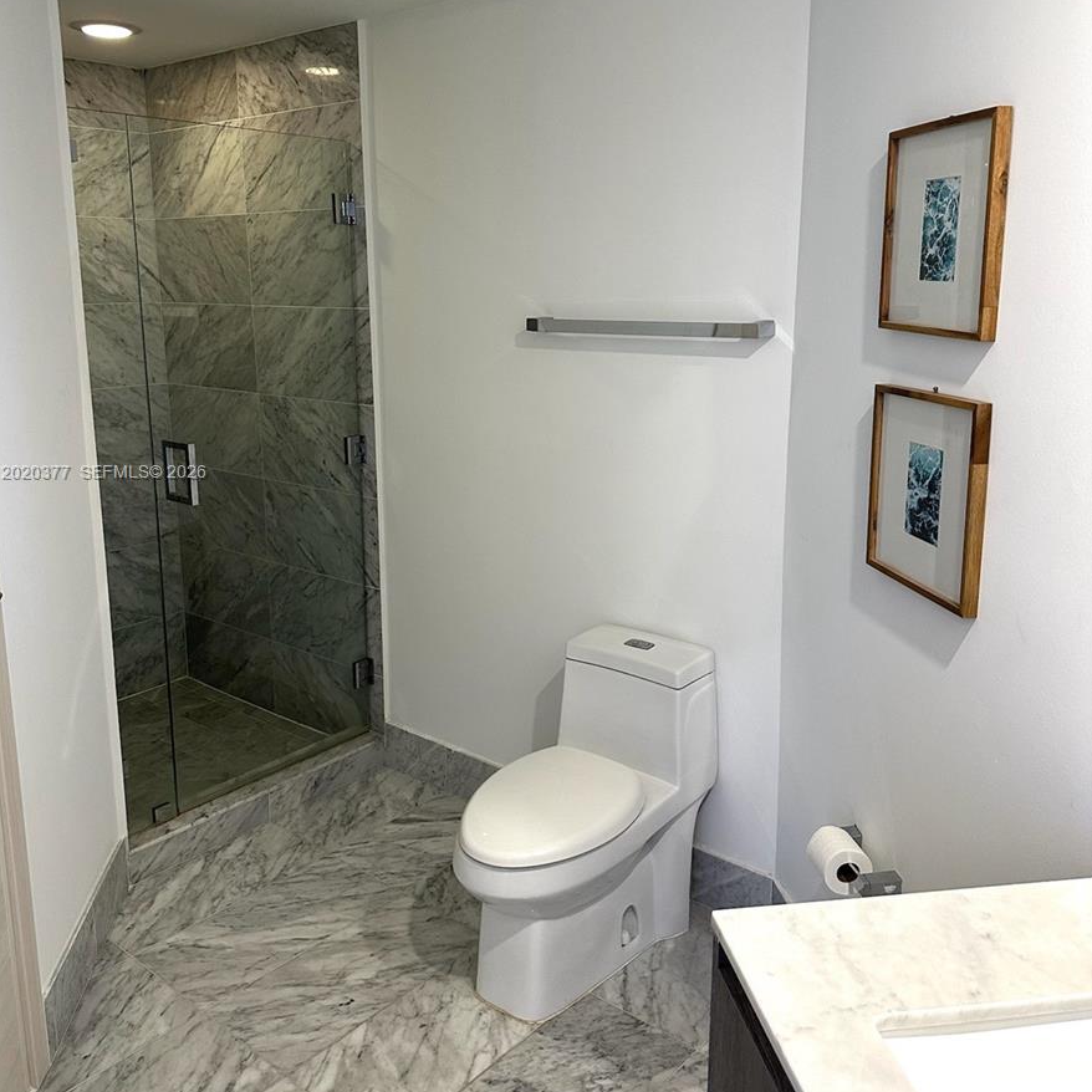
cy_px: 474
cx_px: 536
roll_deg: -0.4
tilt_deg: -10.4
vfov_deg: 55.4
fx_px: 1035
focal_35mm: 29
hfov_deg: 55.6
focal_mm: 6.86
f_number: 1.78
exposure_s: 1/60
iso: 250
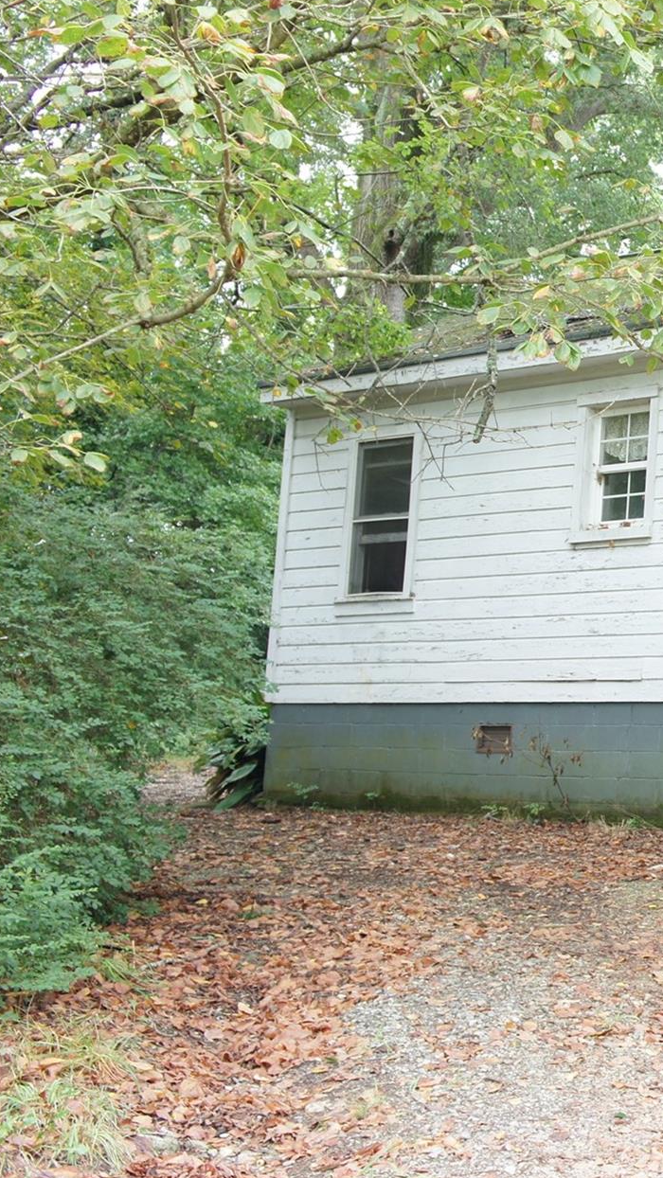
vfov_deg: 33.8
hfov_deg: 17.7
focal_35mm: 62
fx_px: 1937
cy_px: 539
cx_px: 948
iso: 200
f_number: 4.5
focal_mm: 24
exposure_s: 1/50
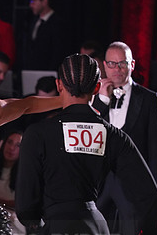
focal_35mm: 399
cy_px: 254
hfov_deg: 3.4
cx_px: 0
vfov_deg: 5.1
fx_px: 2606
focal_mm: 162
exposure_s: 1/200
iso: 4000
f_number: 4
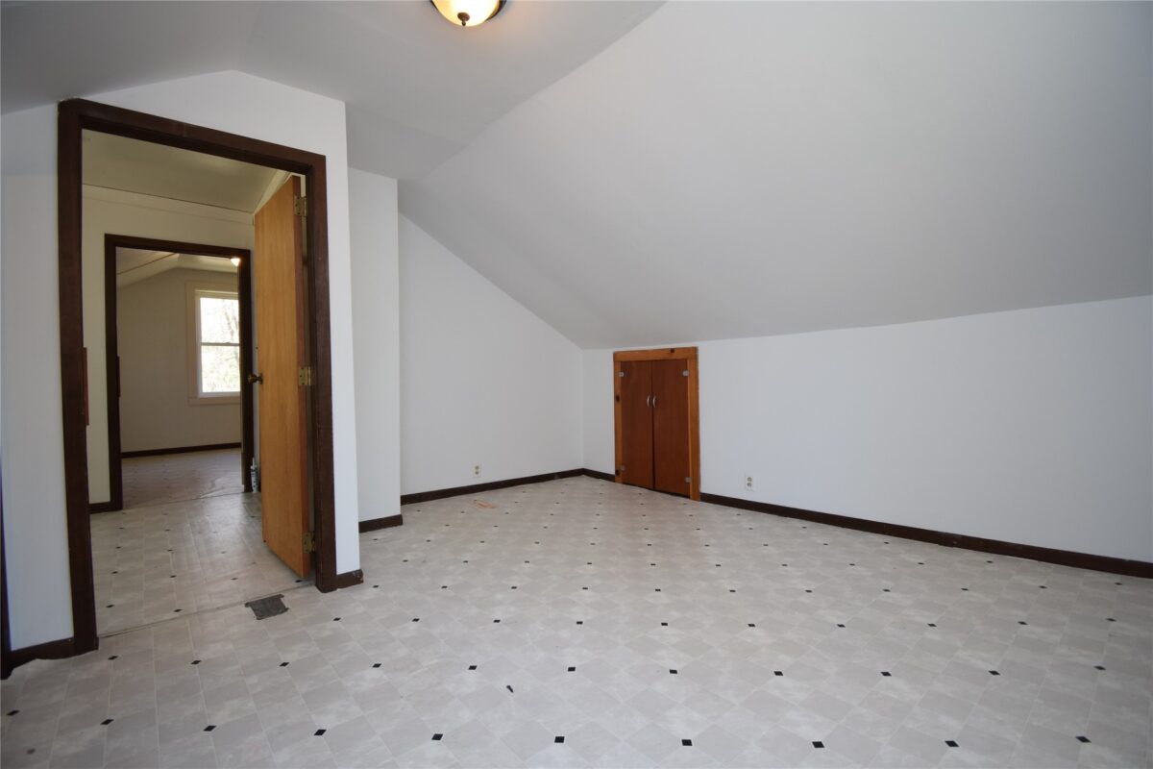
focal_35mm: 15
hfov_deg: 100.4
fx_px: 480
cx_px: 576
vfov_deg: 77.3
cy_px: 384
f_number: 4.5
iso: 450
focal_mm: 10
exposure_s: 1/60
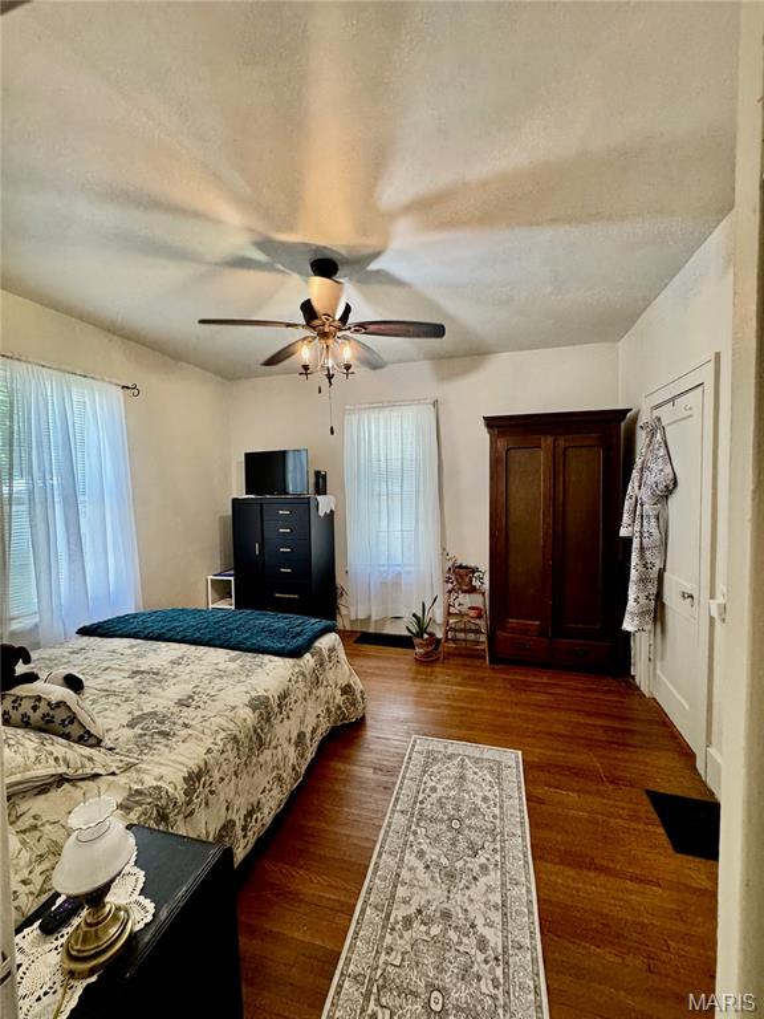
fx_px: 412
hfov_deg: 85.7
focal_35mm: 14
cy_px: 510
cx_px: 382
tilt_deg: -3.3
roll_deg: +0.9
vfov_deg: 102.1
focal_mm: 2.22
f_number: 2.2
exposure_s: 1/60
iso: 250
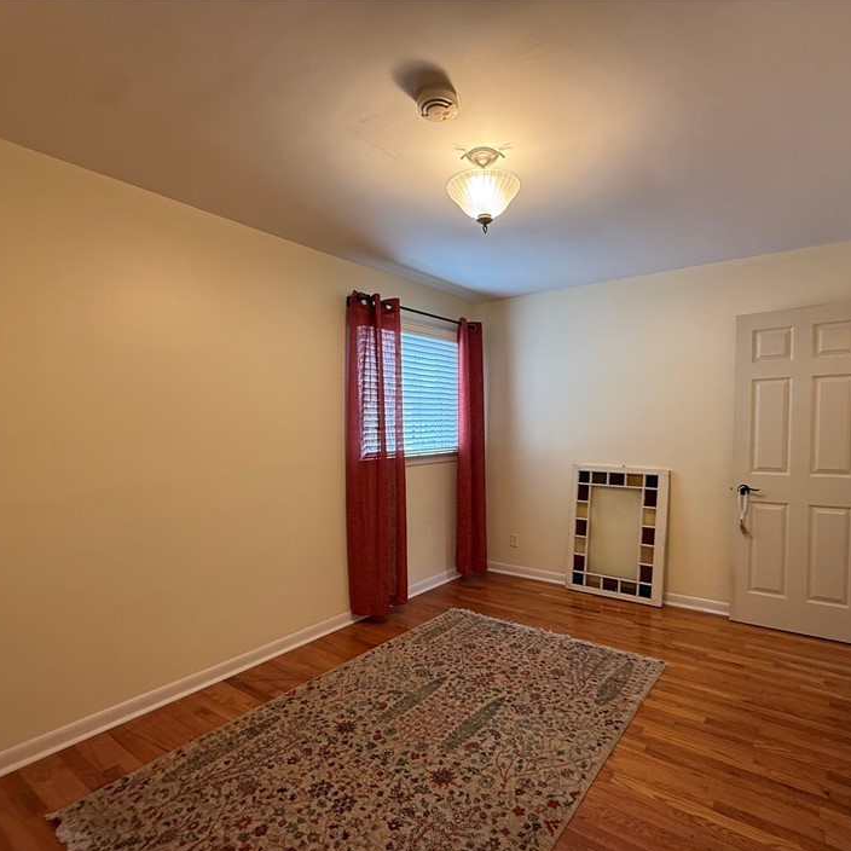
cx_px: 491
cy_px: 459
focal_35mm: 18
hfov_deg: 80.2
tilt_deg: -3.4
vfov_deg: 80.6
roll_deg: +0.1
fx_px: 501
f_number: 2.2
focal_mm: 2.22
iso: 200
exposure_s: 1/60
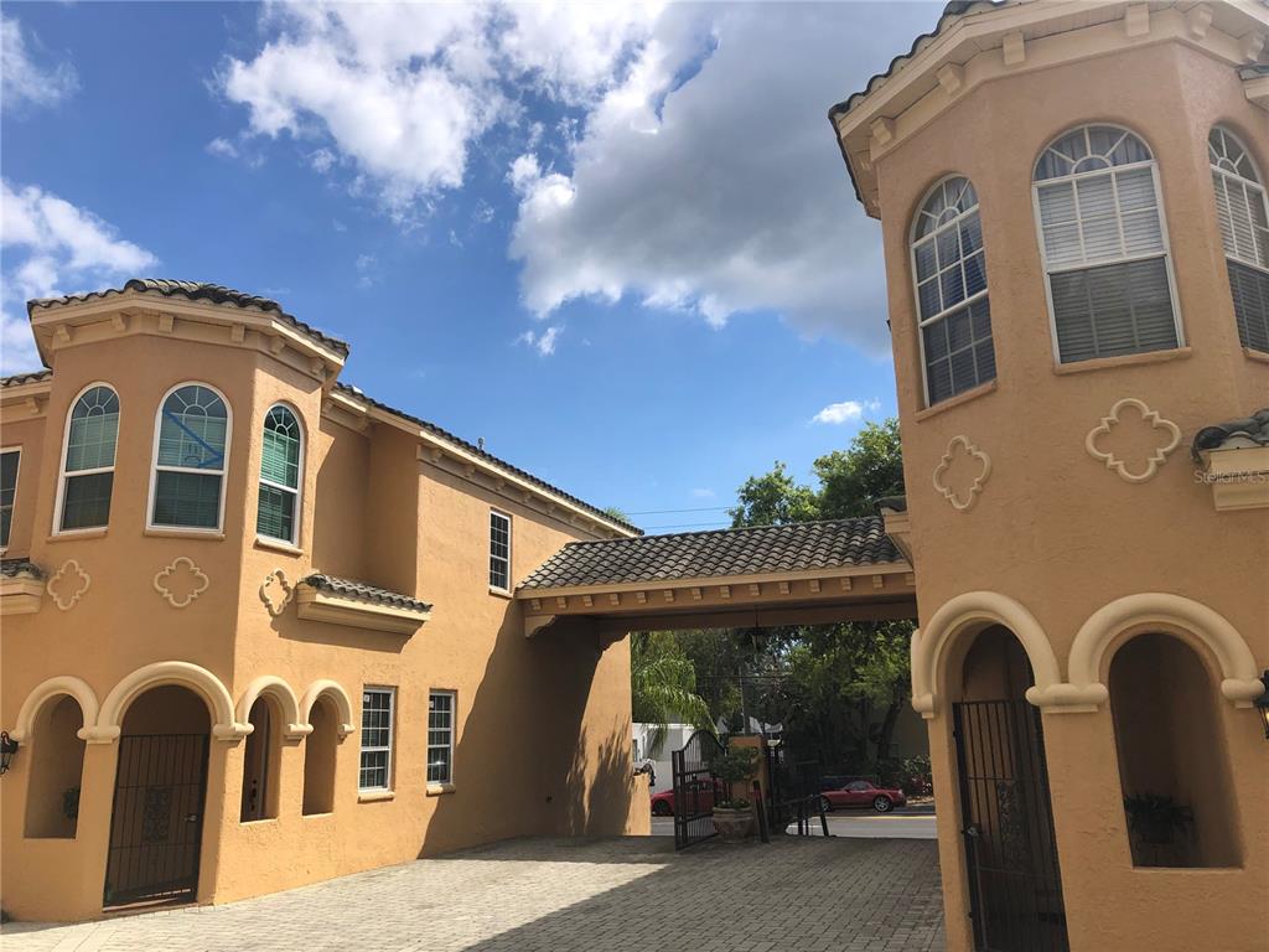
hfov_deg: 63.4
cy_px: 476
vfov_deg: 49.7
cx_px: 634
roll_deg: +1.7
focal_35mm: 28
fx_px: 1026
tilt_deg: +15.4
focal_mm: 3.99
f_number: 1.8
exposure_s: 1/2703
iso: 20
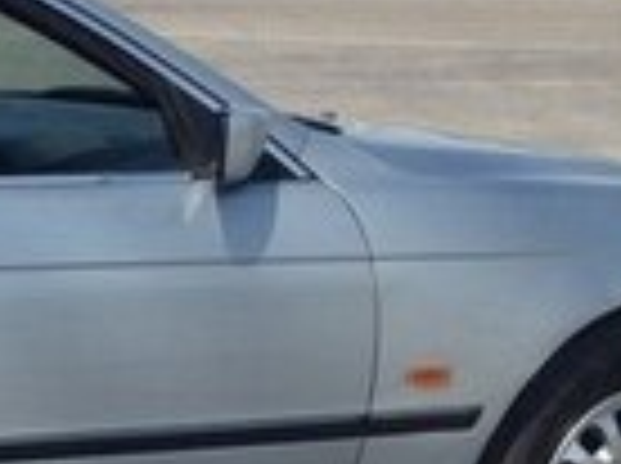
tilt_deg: -12.3
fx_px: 2830
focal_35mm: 158
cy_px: 624
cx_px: -500
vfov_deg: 9.2
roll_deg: +0.0
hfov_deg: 11.6
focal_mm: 4.12
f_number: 2.4
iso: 50
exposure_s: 1/1391
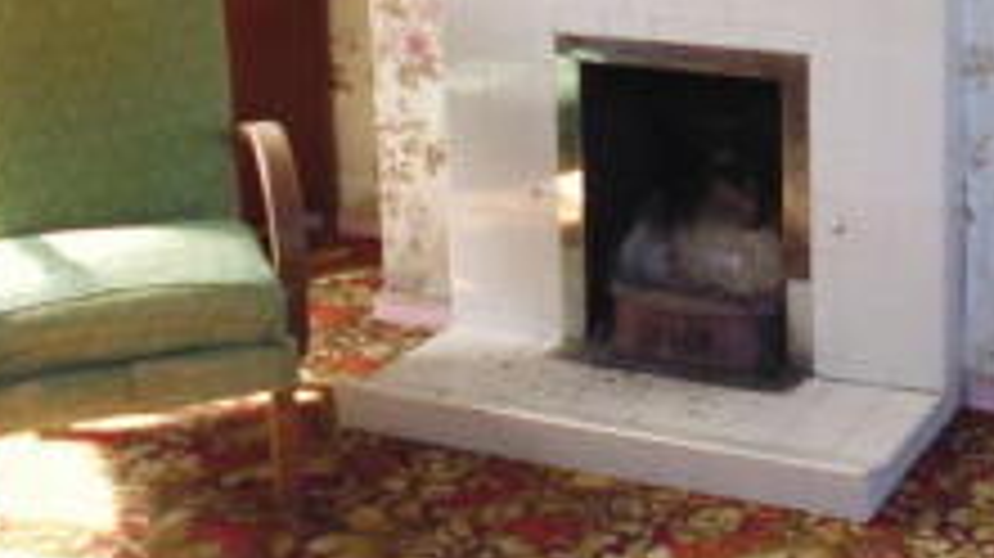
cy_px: -70
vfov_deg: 16.8
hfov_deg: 30.0
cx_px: 776
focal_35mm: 69
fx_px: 1818
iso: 250
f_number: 2.8
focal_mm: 4.3
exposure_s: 1/60
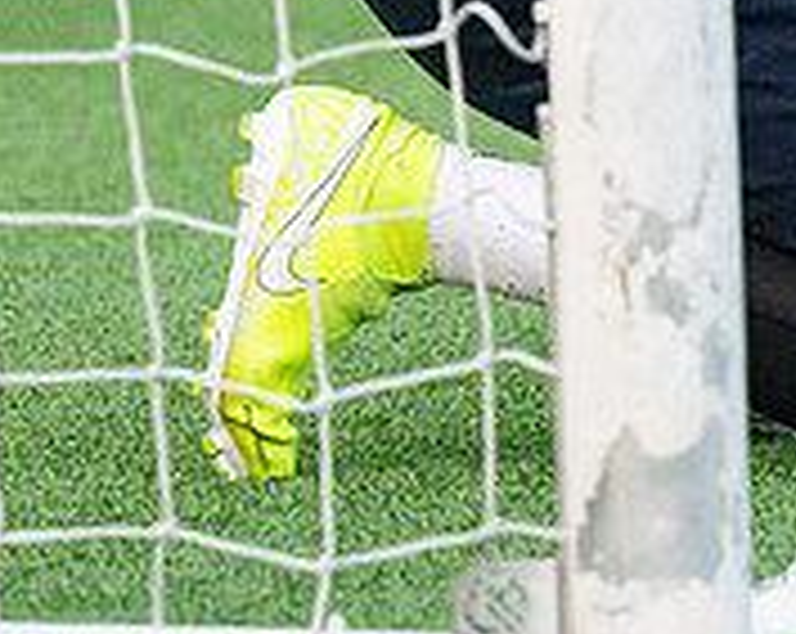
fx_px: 23261
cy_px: -624
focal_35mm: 989
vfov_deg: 1.6
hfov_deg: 2.0
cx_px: 1103
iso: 2000
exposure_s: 1/800
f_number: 4
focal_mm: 200
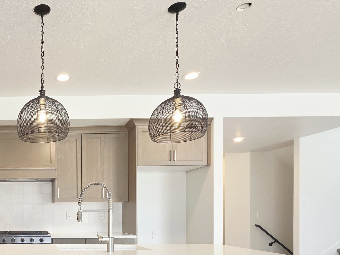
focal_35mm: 29
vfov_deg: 44.8
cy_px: 219
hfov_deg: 52.6
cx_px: 23
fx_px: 285
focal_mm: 2.2
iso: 80
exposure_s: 1/120
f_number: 1.9
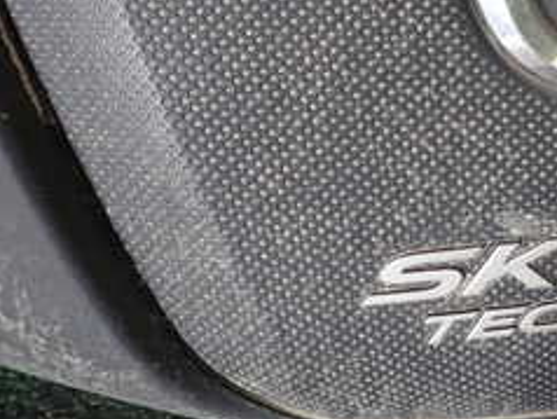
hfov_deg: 27.2
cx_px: 662
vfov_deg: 22.4
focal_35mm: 63
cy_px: 0
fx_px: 1015
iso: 125
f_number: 2
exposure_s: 1/60
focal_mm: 4.5
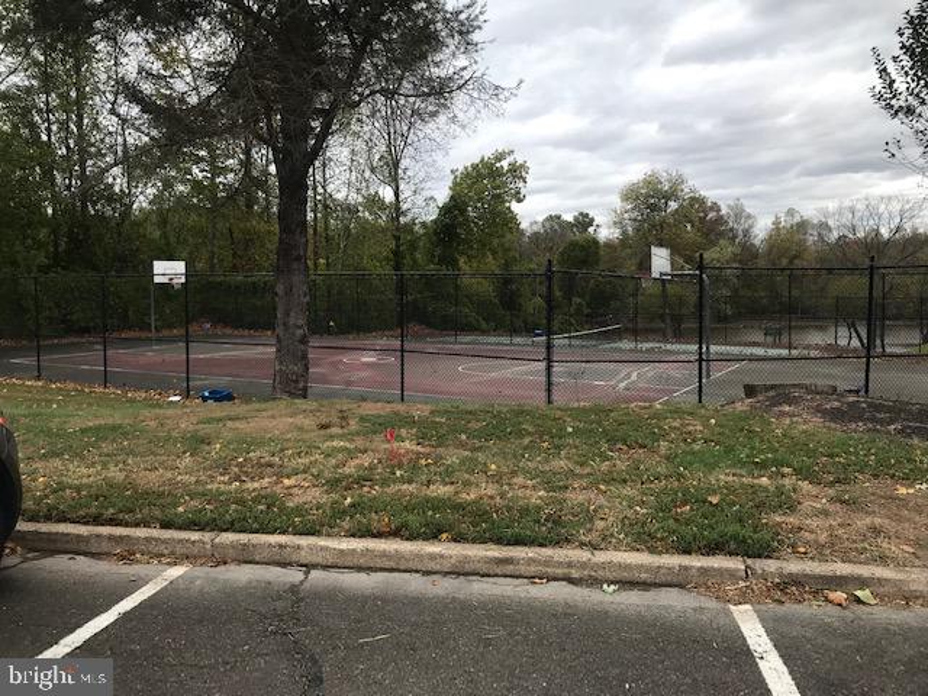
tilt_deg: -5.1
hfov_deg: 63.4
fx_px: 751
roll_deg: +0.4
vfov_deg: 49.7
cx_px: 464
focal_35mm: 28
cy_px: 348
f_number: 1.8
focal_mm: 3.99
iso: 20
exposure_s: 1/622
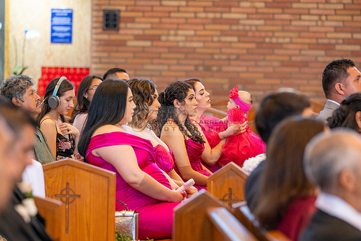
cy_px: 120
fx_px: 2006
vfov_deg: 6.9
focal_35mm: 200
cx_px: 180
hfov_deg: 10.3
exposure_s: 1/160
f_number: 4.5
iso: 1000
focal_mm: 200
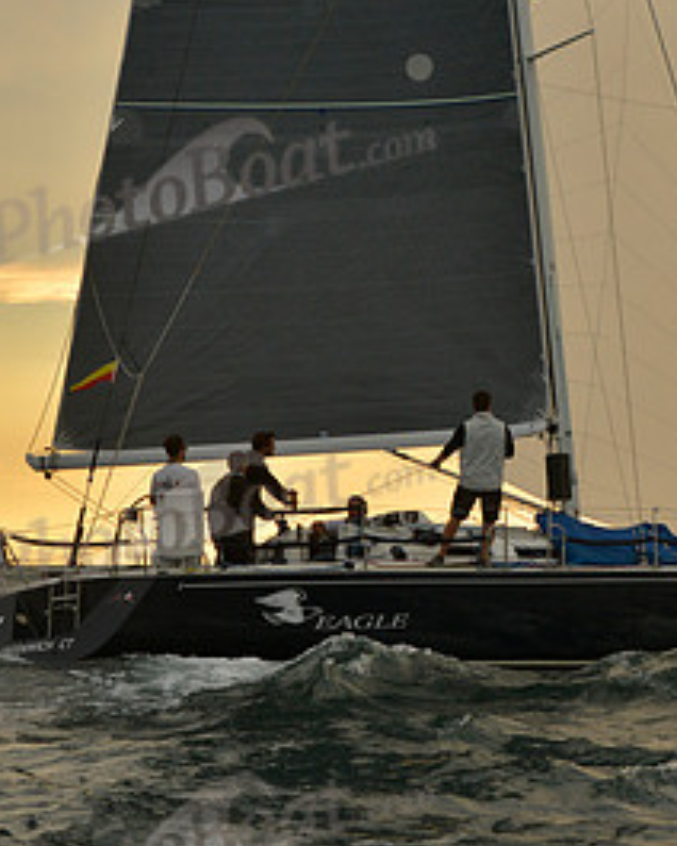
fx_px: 3607
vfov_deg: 13.4
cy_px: 305
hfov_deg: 10.7
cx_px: 604
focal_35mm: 144
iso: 800
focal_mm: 70
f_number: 10
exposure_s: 1/500
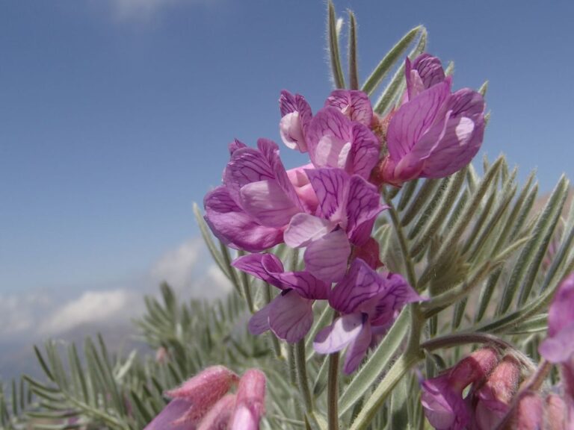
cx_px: 287
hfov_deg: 50.1
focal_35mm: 37
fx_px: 614
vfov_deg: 38.7
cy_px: 215
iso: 100
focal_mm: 6.64
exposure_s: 1/1600
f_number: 4.7
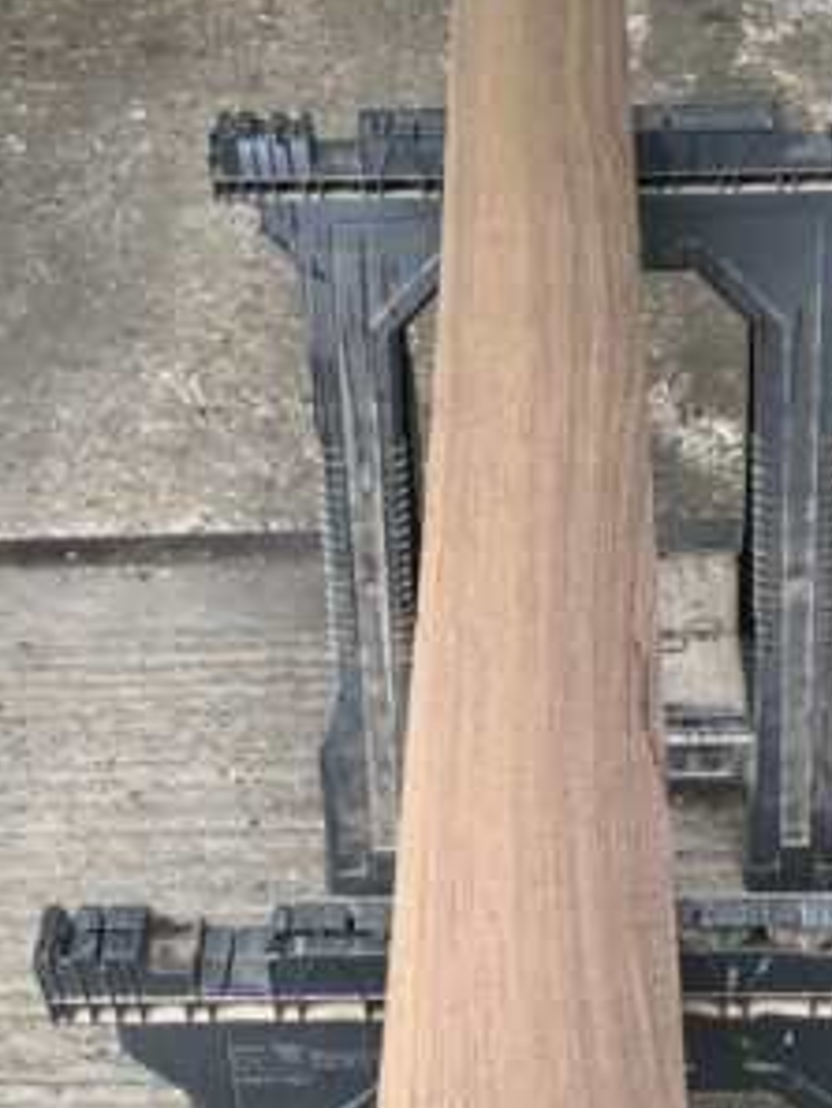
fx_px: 1665
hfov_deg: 27.8
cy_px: 830
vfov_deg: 36.0
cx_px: 593
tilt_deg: -53.3
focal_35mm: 52
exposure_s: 1/33
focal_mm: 4.15
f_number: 2.2
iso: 32
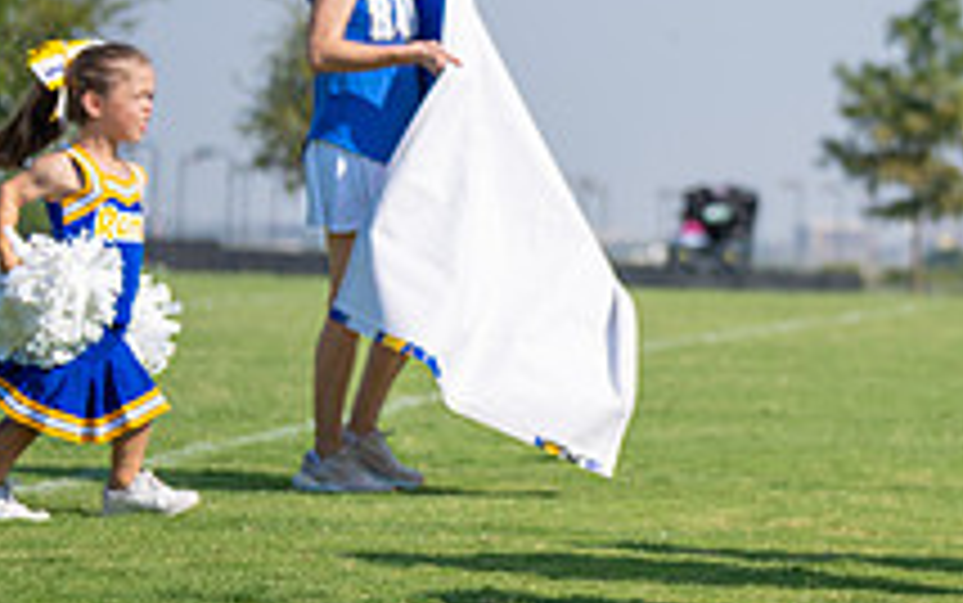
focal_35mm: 206
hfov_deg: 10.0
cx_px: 1228
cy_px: 101
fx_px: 5409
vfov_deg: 6.4
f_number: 2.8
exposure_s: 1/3200
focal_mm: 74
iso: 160
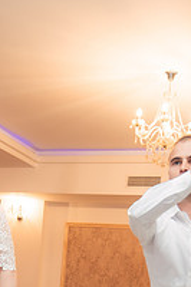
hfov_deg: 21.2
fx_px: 510
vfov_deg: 28.9
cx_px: 85
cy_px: 304
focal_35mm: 64
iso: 1600
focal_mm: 19
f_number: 2.8
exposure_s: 1/200
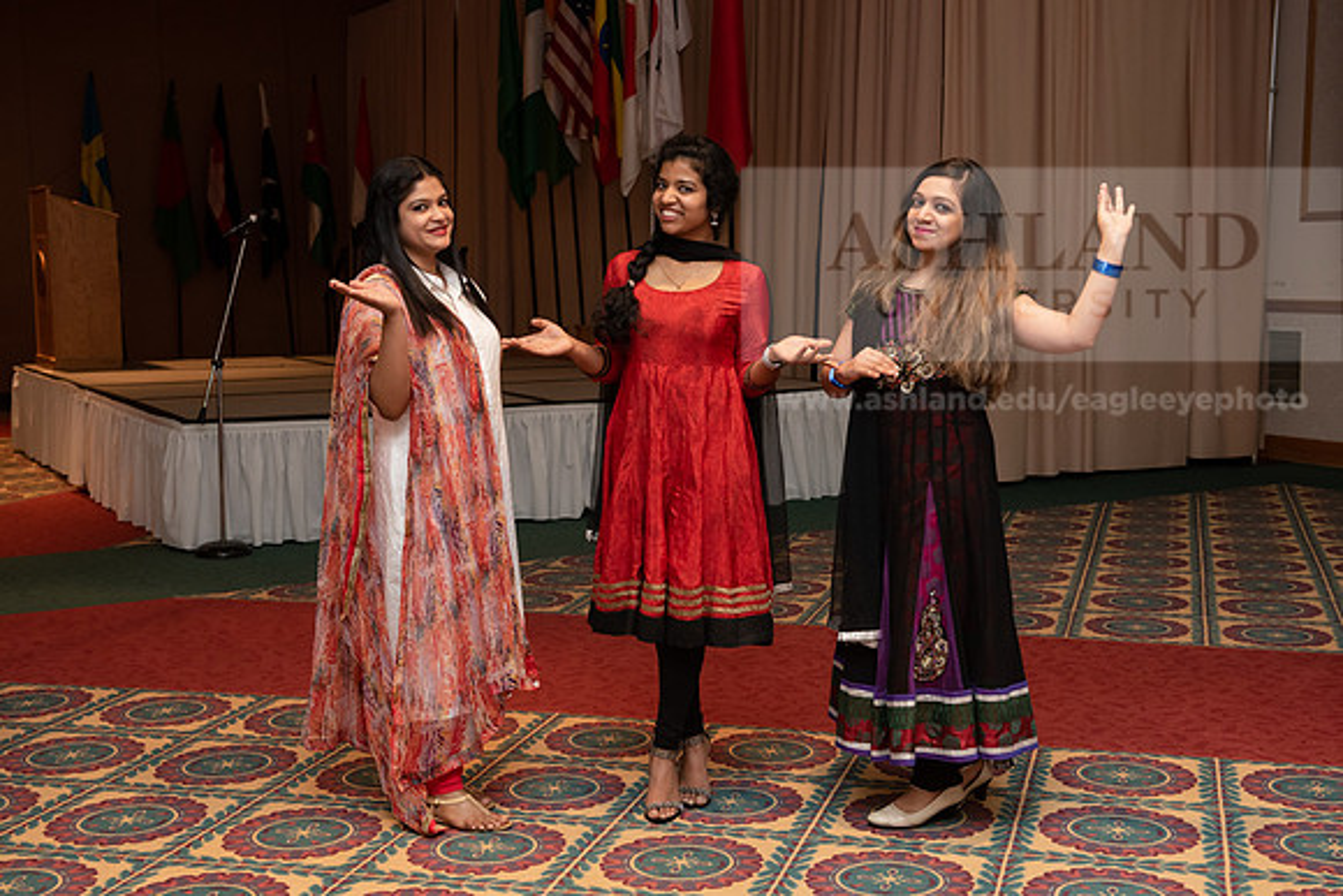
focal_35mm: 48
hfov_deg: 41.1
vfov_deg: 28.1
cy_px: 448
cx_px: 672
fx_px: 1791
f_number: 5.6
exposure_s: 1/125
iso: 2000
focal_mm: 48
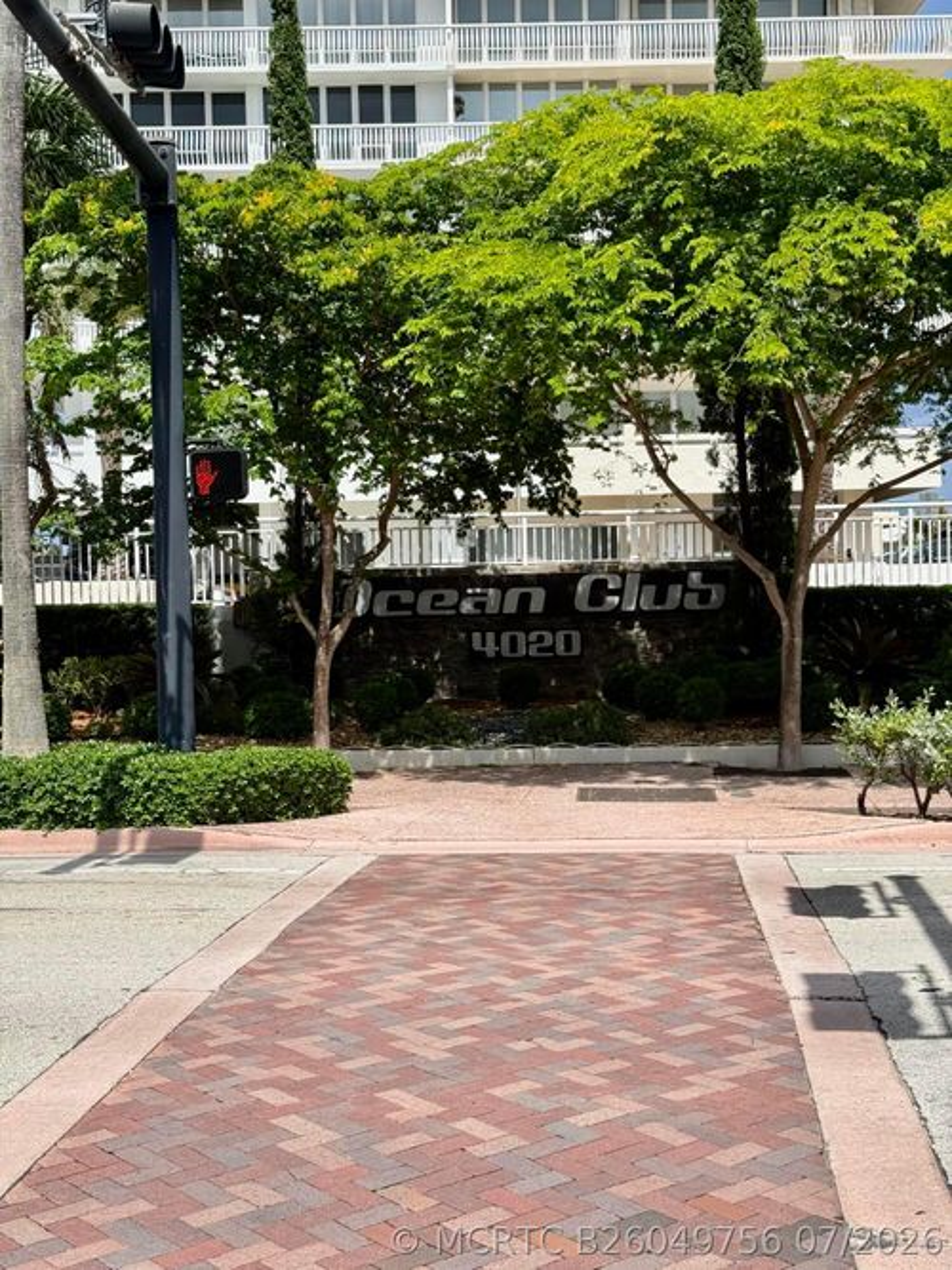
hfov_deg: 30.3
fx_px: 1761
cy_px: 635
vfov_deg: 39.7
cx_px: 476
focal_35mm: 48
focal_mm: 6.76
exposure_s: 1/6024
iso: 100
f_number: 1.78
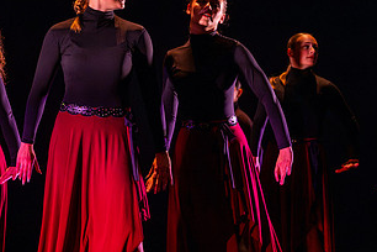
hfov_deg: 13.4
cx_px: 121
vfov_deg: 9.0
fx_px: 1602
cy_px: 138
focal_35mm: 153
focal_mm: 70
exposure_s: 1/250
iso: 2000
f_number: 2.8
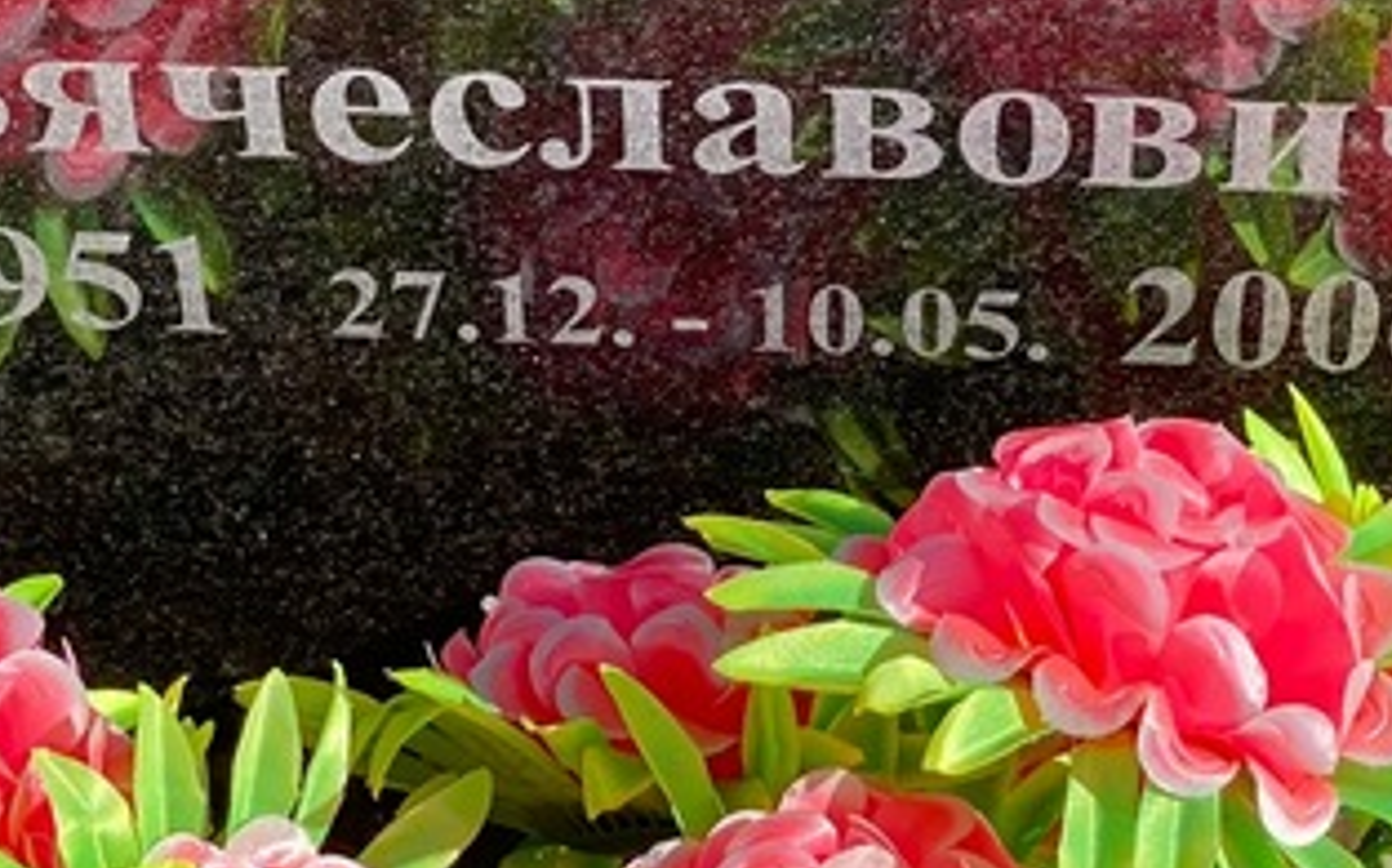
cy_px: 142
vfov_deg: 9.2
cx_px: 925
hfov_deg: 14.8
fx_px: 5344
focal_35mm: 141
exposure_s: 1/786
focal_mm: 6
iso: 20
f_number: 2
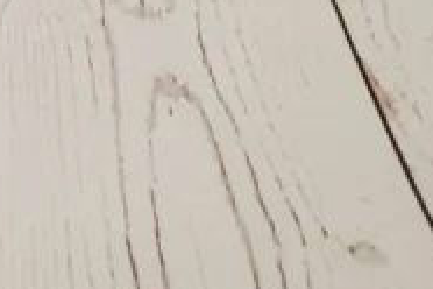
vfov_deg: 14.2
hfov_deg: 21.7
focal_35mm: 87
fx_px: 1046
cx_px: -81
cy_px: -196
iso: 200
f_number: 2.4
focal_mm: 4.3
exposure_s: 1/120
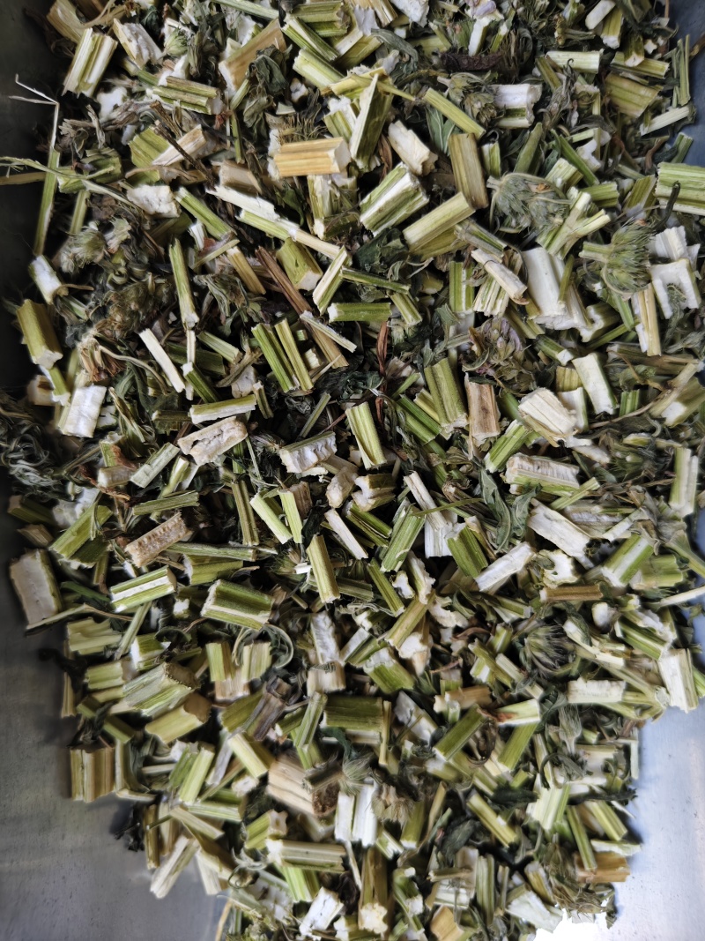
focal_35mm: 23
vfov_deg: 73.9
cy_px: 470
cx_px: 352
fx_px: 625
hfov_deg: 58.9
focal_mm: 5.56
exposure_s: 1/100
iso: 147
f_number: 1.88
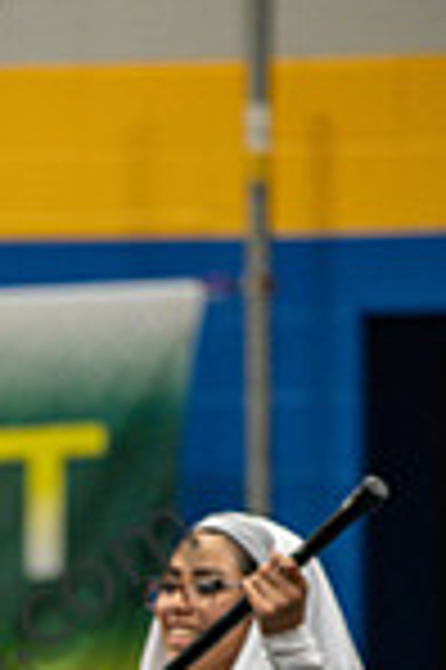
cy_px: 814
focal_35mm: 606
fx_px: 11287
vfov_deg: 3.4
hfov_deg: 2.3
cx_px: -203
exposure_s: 1/500
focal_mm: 200
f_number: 4
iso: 3600
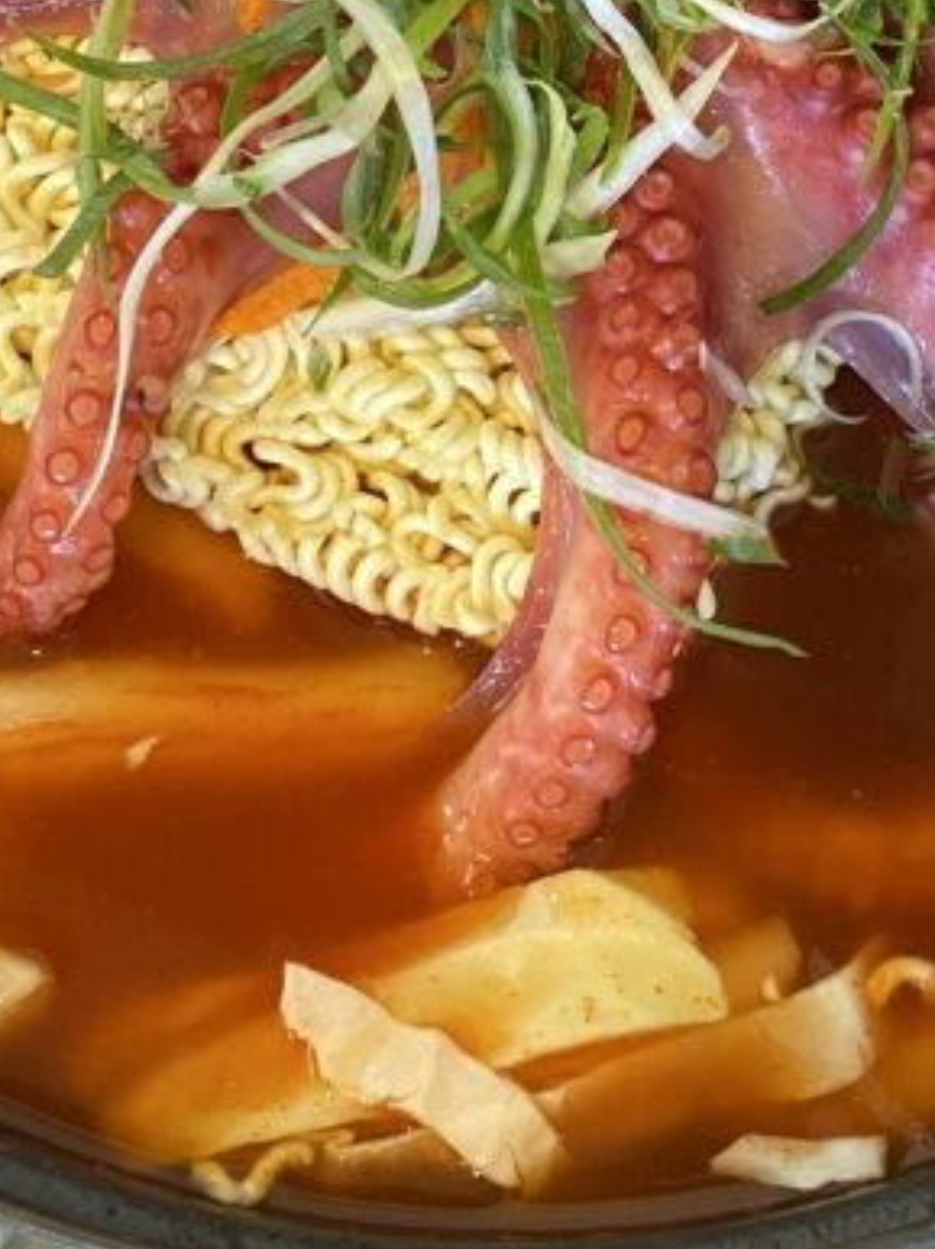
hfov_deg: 21.2
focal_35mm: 69
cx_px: 624
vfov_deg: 26.2
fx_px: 2488
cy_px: -91
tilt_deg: -56.2
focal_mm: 4.25
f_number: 1.8
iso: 125
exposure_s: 1/60
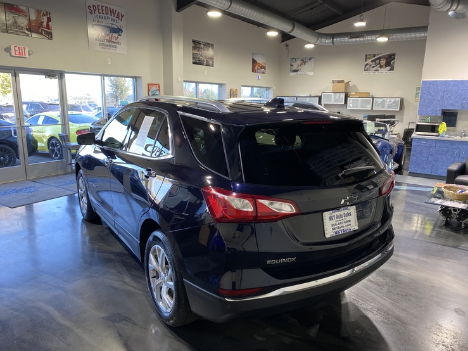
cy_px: 176
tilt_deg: -12.3
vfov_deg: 53.0
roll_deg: -1.9
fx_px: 351
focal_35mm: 26
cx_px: 234
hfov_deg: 67.3
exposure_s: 1/120
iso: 125
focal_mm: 4.25
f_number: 1.8
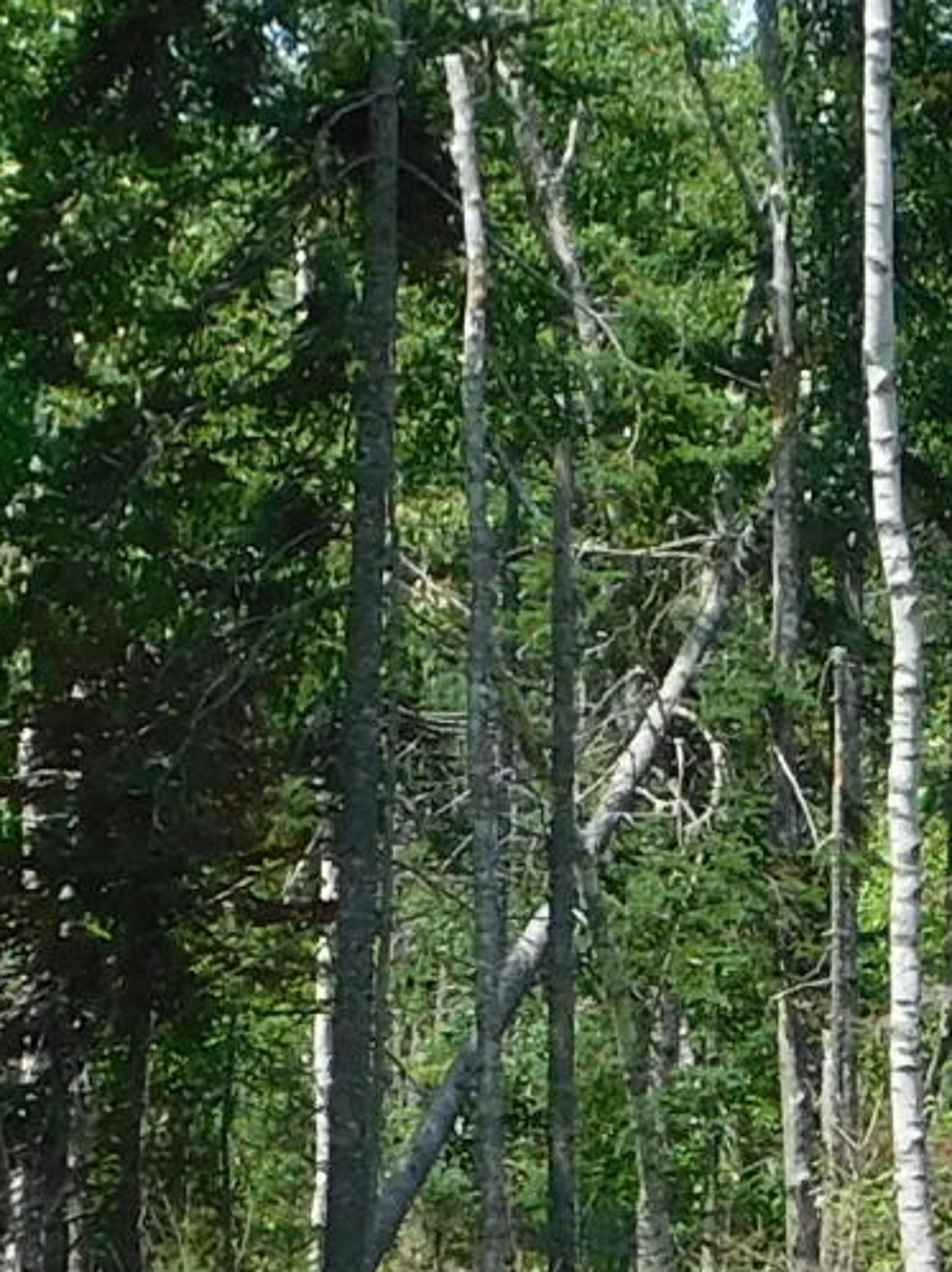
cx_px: 812
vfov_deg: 8.2
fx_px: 8845
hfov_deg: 6.2
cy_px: 761
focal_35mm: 241
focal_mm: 7.1
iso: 125
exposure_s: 1/640
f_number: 3.6
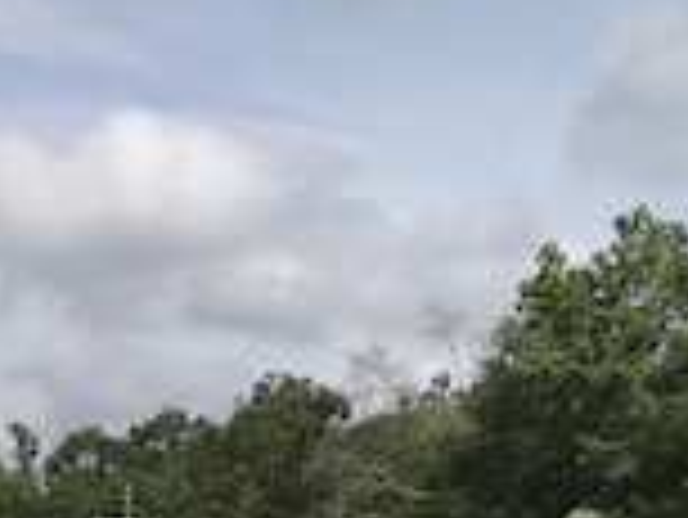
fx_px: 2327
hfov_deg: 16.3
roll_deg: -1.2
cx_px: 773
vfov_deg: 12.2
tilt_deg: -0.3
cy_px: 739
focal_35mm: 117
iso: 20
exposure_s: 1/4167
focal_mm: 3.99
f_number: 1.8
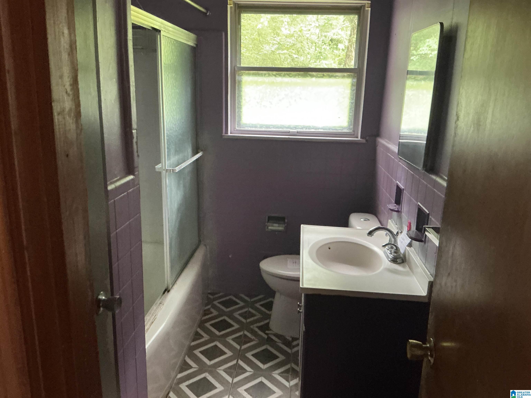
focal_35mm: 28
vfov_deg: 49.7
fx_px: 430
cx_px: 266
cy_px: 199
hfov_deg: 63.4
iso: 320
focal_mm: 3
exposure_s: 1/30
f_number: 1.8
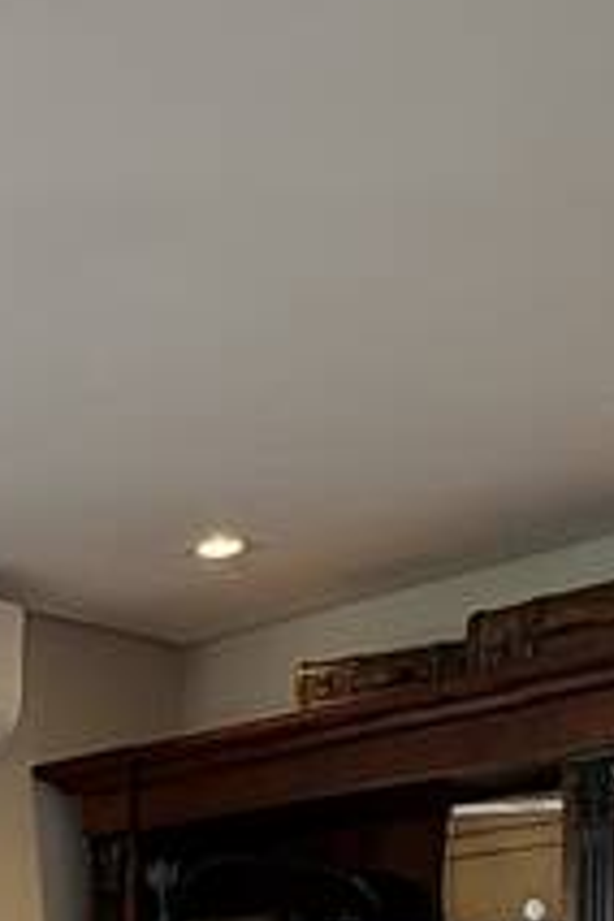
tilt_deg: -2.6
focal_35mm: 74
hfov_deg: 16.4
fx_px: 1893
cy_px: 1228
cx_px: -381
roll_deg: -2.1
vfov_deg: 23.8
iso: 50
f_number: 2.2
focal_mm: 2.22
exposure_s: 1/99
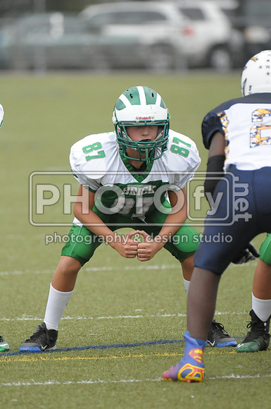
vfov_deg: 4.6
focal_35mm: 450
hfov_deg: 3.0
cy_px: 204
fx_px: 5096
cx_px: 136
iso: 1600
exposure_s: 1/3200
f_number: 4
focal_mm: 300
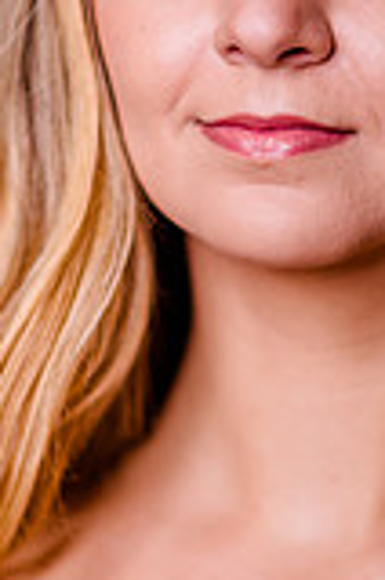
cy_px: 203
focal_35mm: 296
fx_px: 4769
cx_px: 298
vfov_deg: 7.0
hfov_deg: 4.6
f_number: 2
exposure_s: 1/250
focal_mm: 105
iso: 125
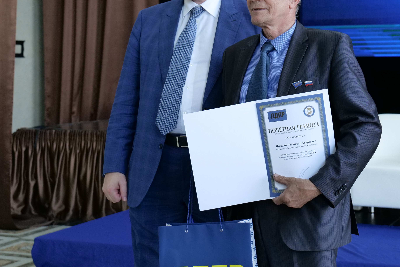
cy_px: 68
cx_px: 242
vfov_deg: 17.4
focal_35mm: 78
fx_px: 867
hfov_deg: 25.9
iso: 3200
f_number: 5.3
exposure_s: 1/320
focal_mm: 50
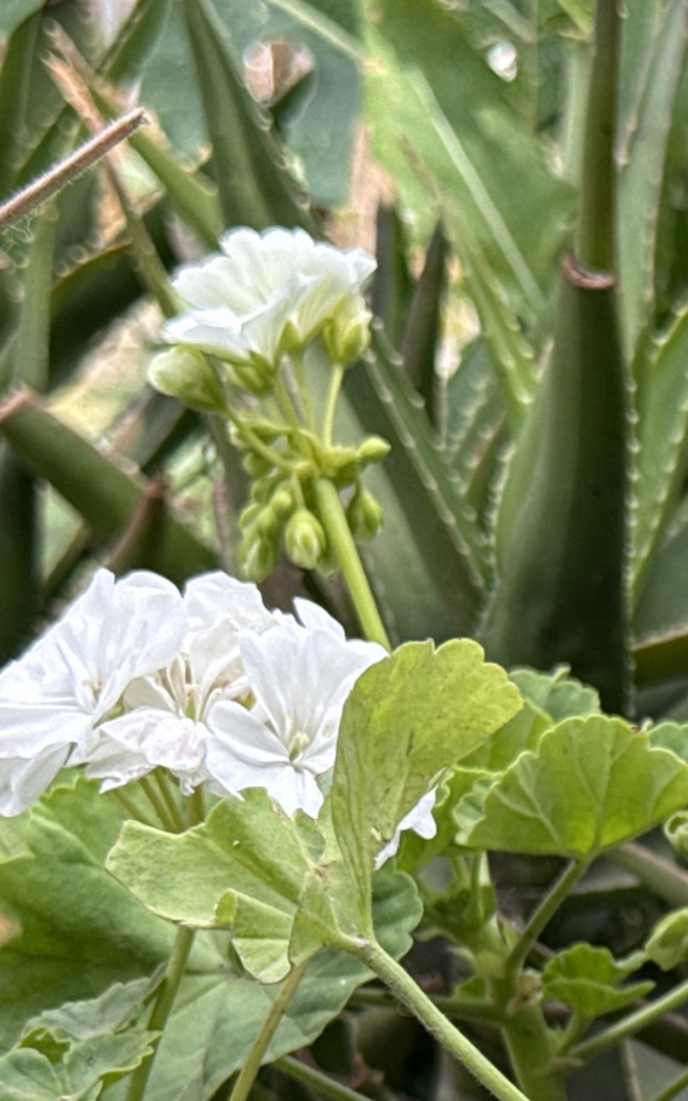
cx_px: 1066
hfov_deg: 9.6
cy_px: 1058
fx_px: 3959
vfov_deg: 15.6
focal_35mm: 132
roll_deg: -8.9
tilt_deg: -10.5
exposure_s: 1/794
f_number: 1.78
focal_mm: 6.76
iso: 64
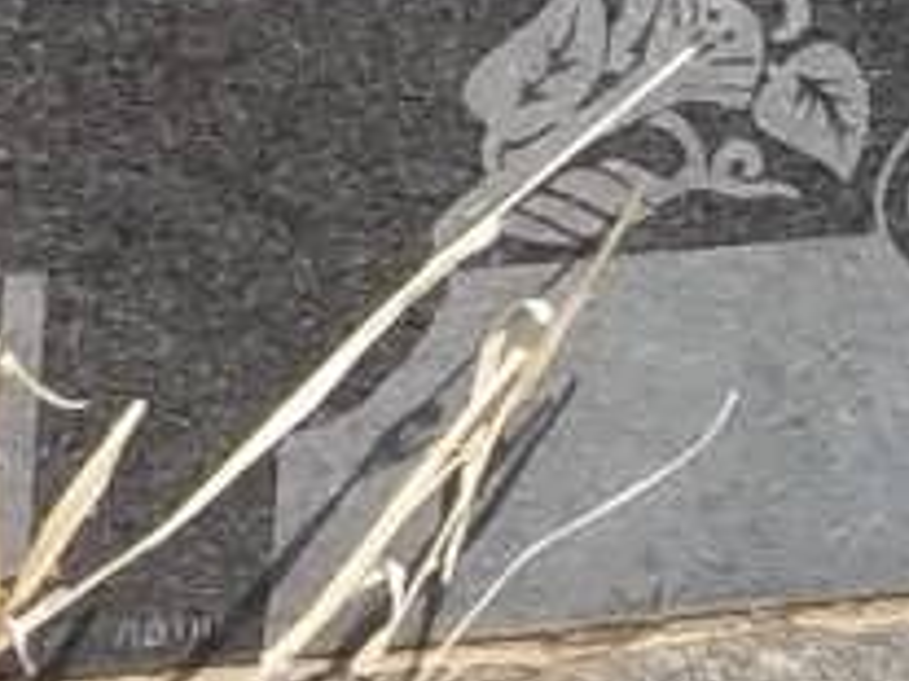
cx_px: -444
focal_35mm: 290
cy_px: -189
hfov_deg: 6.7
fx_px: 7611
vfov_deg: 5.1
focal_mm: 8.8
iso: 80
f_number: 7
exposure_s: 1/250
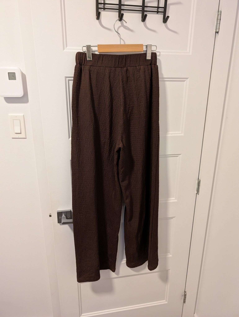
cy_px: 158
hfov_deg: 56.9
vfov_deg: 71.5
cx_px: 120
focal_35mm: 24
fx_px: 220
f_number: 1.68
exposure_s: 1/120
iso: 1238
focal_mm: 6.9
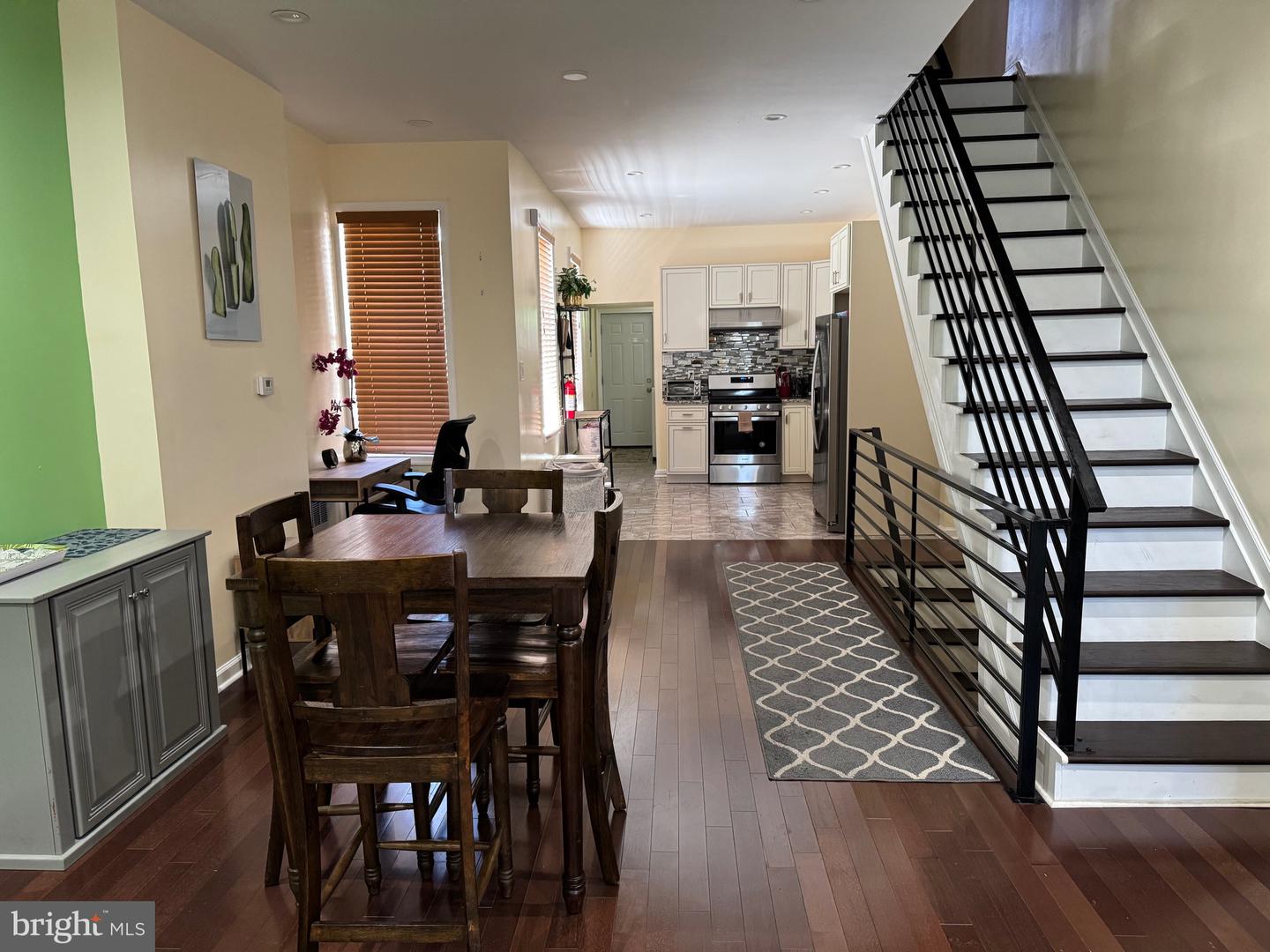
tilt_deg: -9.3
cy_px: 476
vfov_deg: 56.8
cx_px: 635
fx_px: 881
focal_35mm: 24
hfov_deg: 71.6
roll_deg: +0.8
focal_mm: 6.76
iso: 400
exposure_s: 1/60
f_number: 1.78
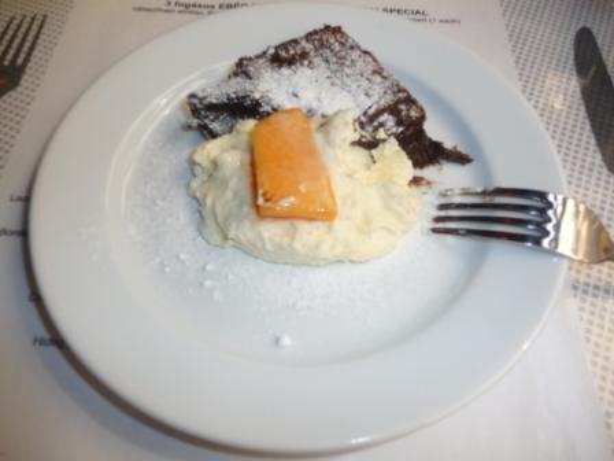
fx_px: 497
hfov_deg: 63.4
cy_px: 230
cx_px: 307
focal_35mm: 28
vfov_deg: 49.7
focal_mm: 4.7
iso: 100
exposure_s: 1/50
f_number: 3.3
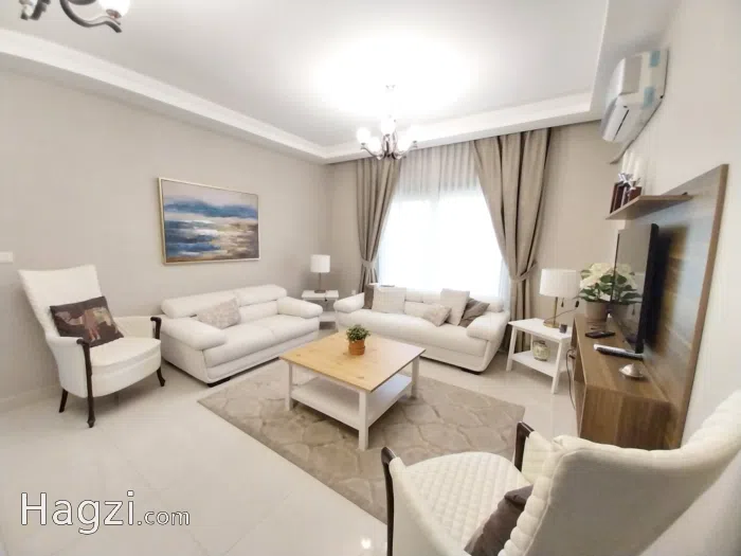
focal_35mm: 13
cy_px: 278
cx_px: 370
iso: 200
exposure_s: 1/25
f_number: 2.2
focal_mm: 1.3
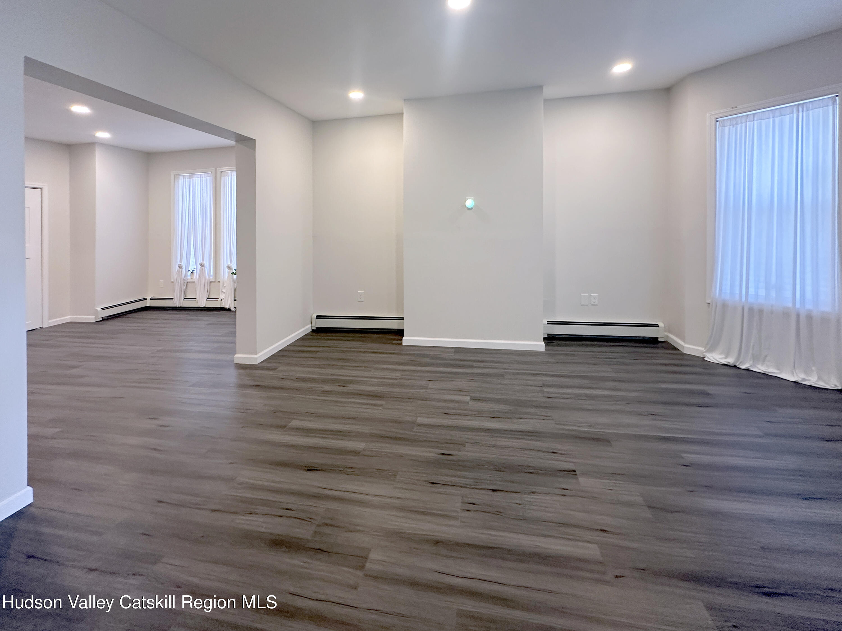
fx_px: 341
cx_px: 421
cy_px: 316
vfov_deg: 85.7
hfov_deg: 102.1
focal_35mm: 14
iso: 160
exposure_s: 1/60
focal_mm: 2.22
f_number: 2.2
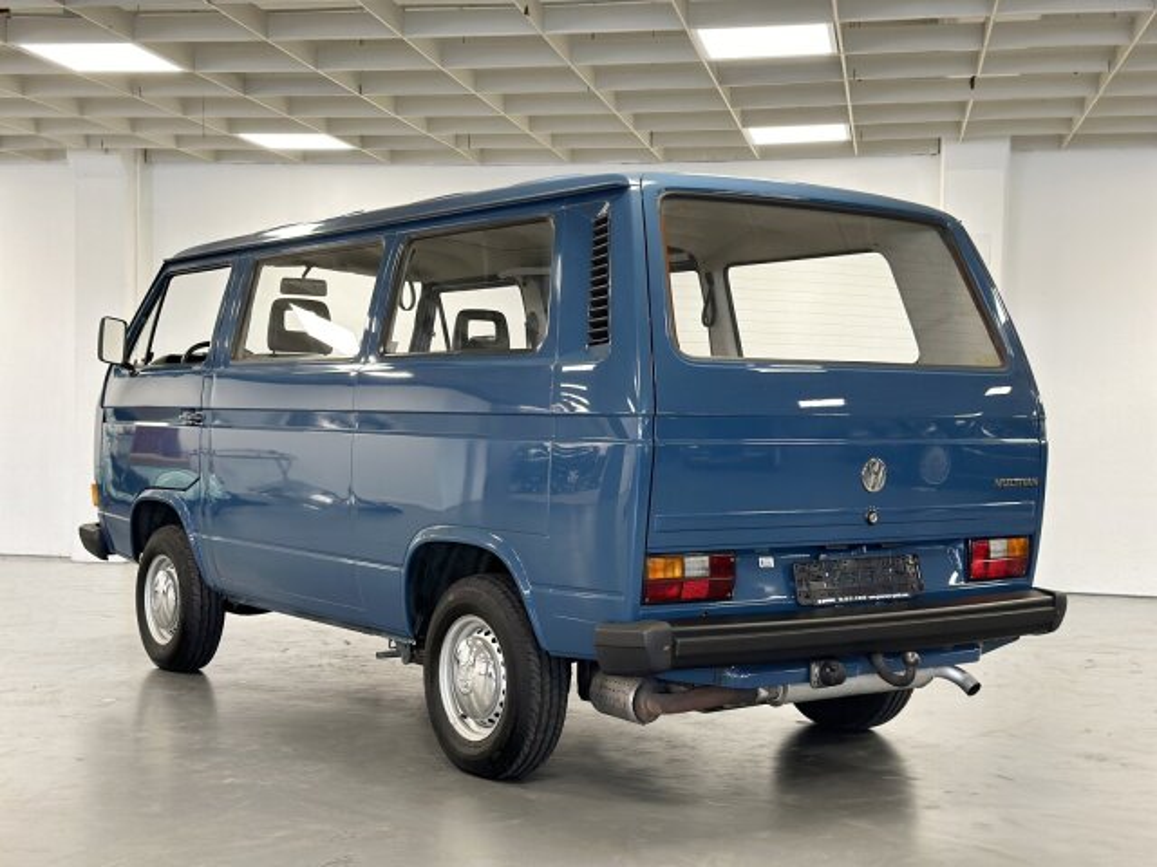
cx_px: 578
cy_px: 434
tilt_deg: -1.2
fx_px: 1604
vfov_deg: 30.3
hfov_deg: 39.7
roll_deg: -1.5
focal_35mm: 48
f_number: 1.78
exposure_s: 1/60
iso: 200
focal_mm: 6.86
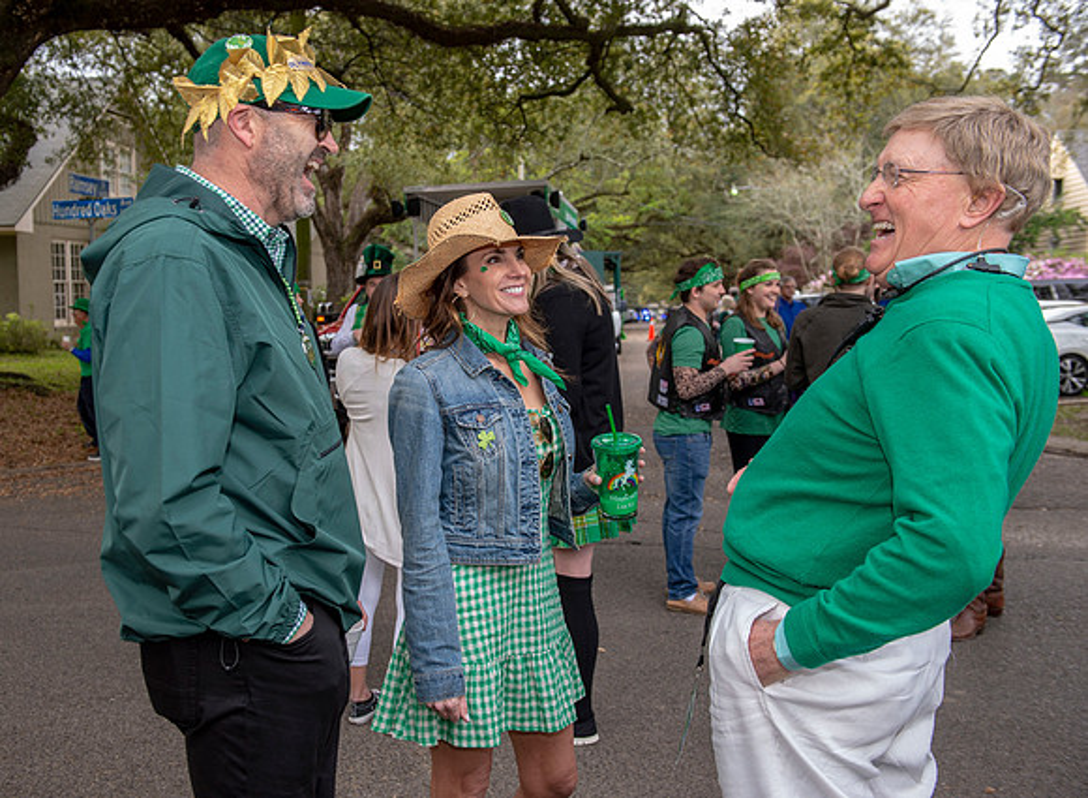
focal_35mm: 37
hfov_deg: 50.7
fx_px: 1145
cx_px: 481
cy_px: 394
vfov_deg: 38.4
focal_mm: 34
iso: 400
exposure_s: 1/125
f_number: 5.6
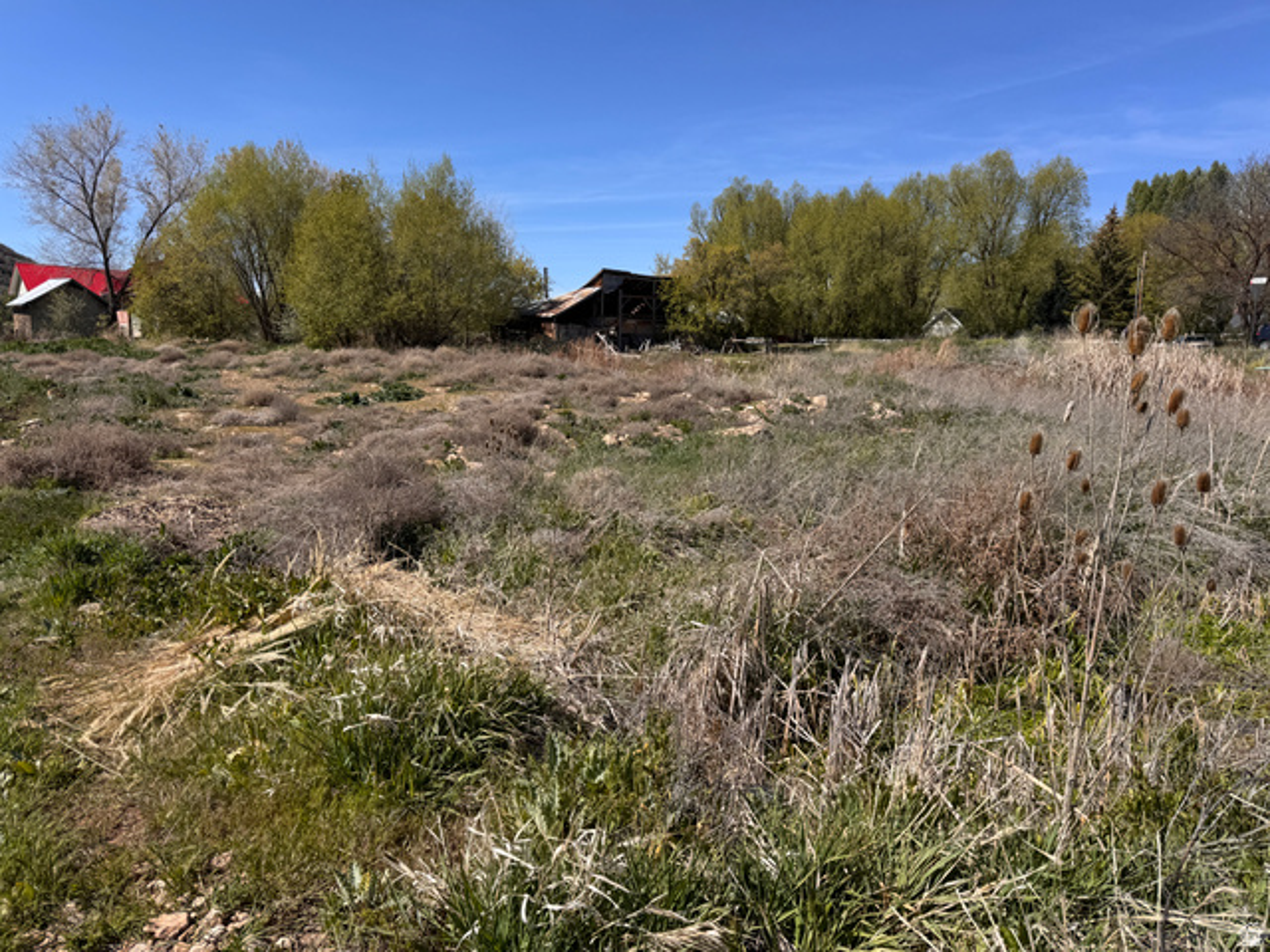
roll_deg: -1.6
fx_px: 881
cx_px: 635
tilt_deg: -8.7
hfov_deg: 71.6
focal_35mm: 24
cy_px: 476
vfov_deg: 56.8
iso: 80
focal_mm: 6.76
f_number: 1.78
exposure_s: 1/4608
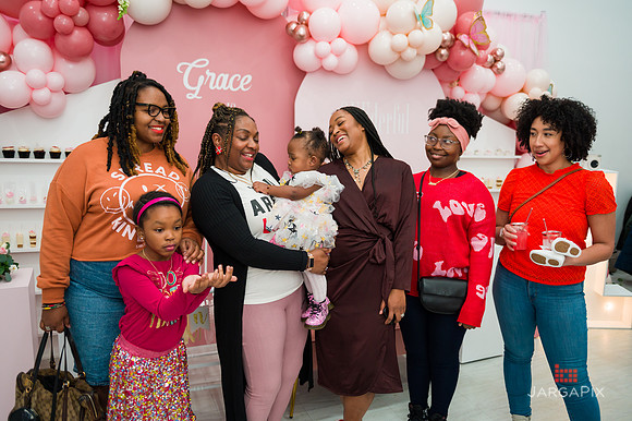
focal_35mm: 31
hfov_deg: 60.3
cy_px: 210
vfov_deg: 42.3
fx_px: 544
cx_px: 316
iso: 800
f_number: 3.2
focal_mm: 31
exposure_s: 1/200
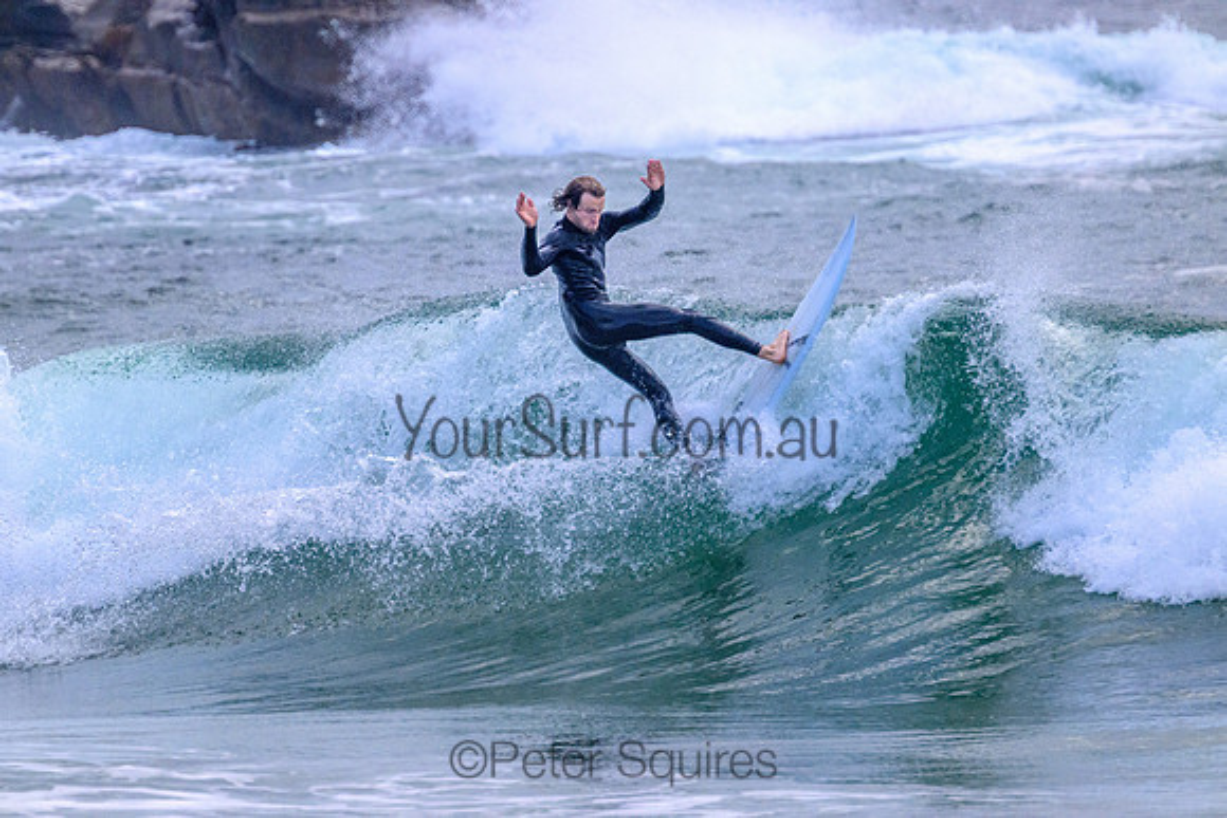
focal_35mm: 800
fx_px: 27272
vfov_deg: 1.7
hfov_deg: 2.6
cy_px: 409
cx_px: 614
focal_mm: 800
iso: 2500
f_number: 11
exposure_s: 1/1600
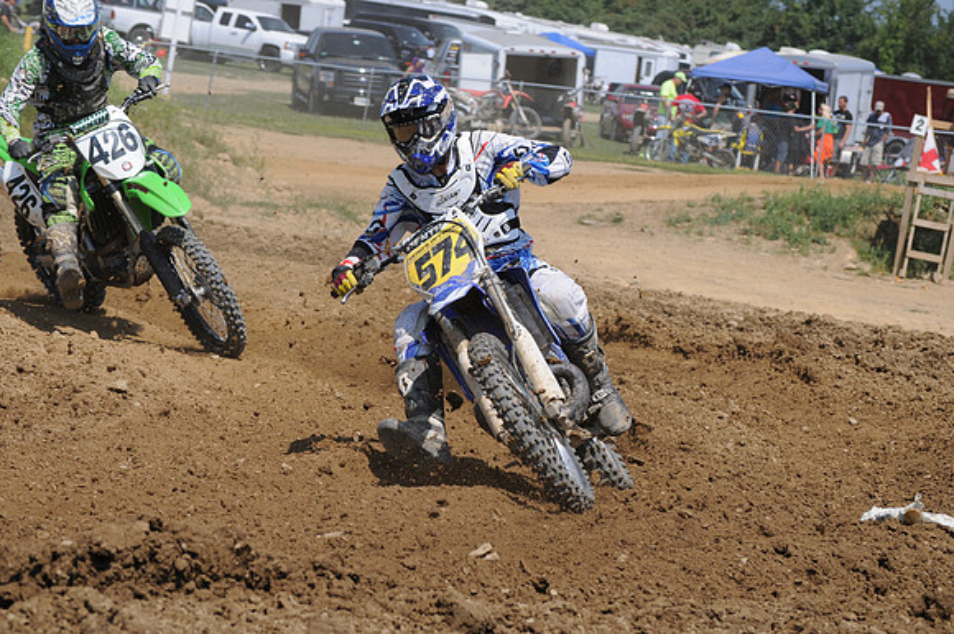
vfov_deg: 8.7
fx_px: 4168
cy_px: 317
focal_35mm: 158
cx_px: 477
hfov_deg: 13.1
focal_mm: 105
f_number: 9
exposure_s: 1/1600
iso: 400
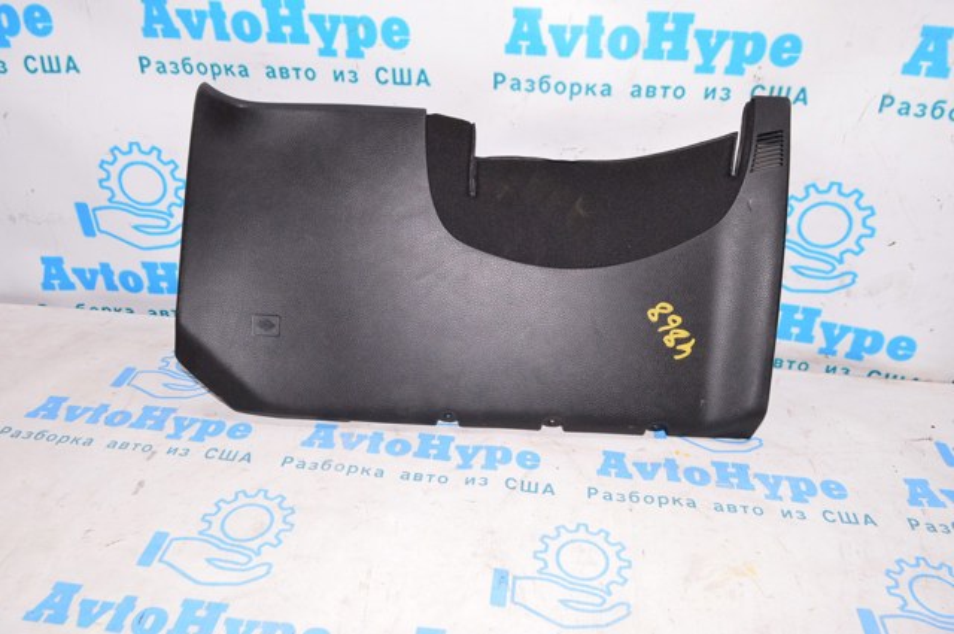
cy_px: 317
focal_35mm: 30
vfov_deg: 43.5
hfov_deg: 62.0
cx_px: 477
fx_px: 794
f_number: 8
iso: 1600
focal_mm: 20
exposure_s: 1/160
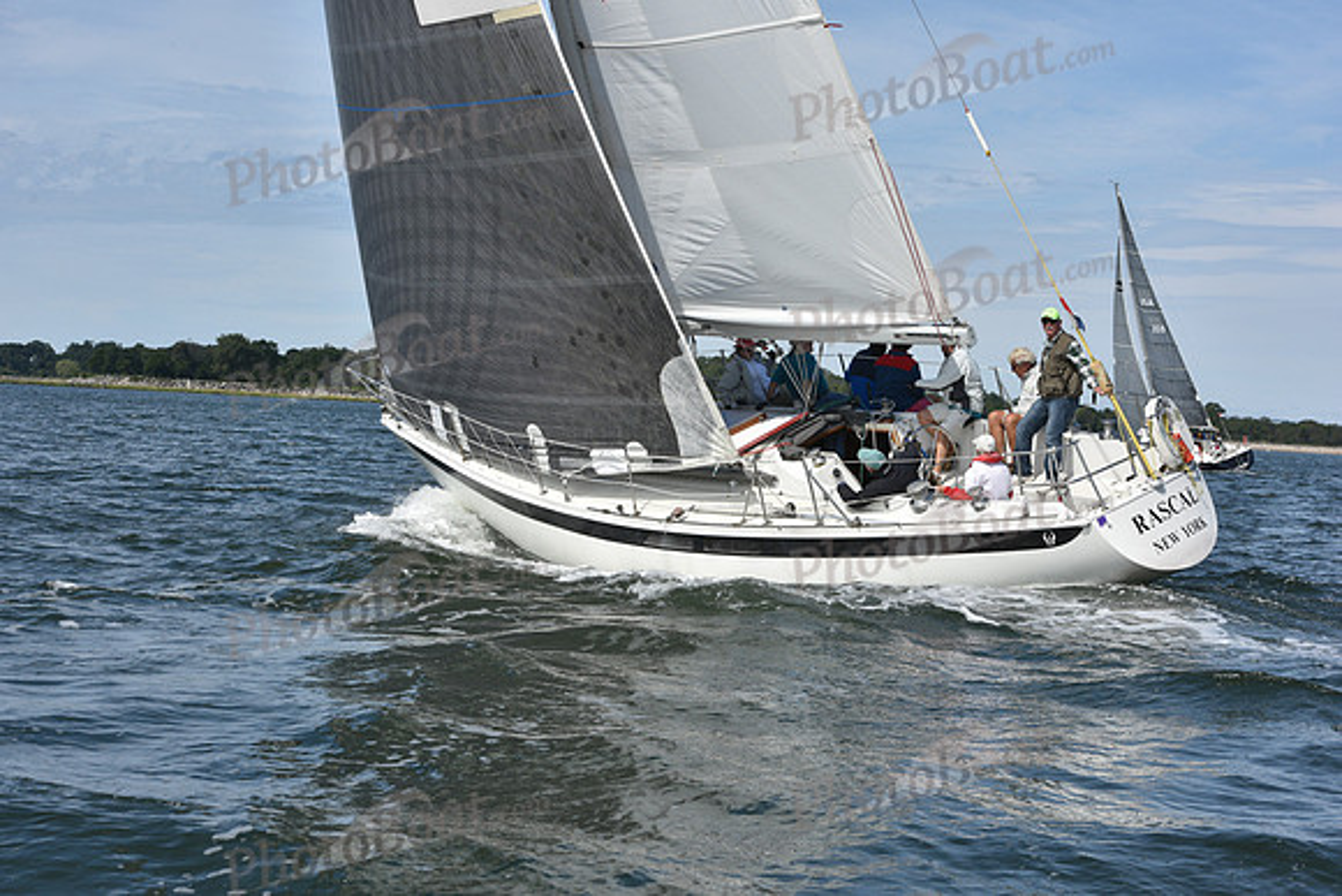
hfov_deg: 28.8
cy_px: 448
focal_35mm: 70
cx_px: 671
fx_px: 2610
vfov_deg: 19.5
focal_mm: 70
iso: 320
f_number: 10
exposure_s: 1/1000
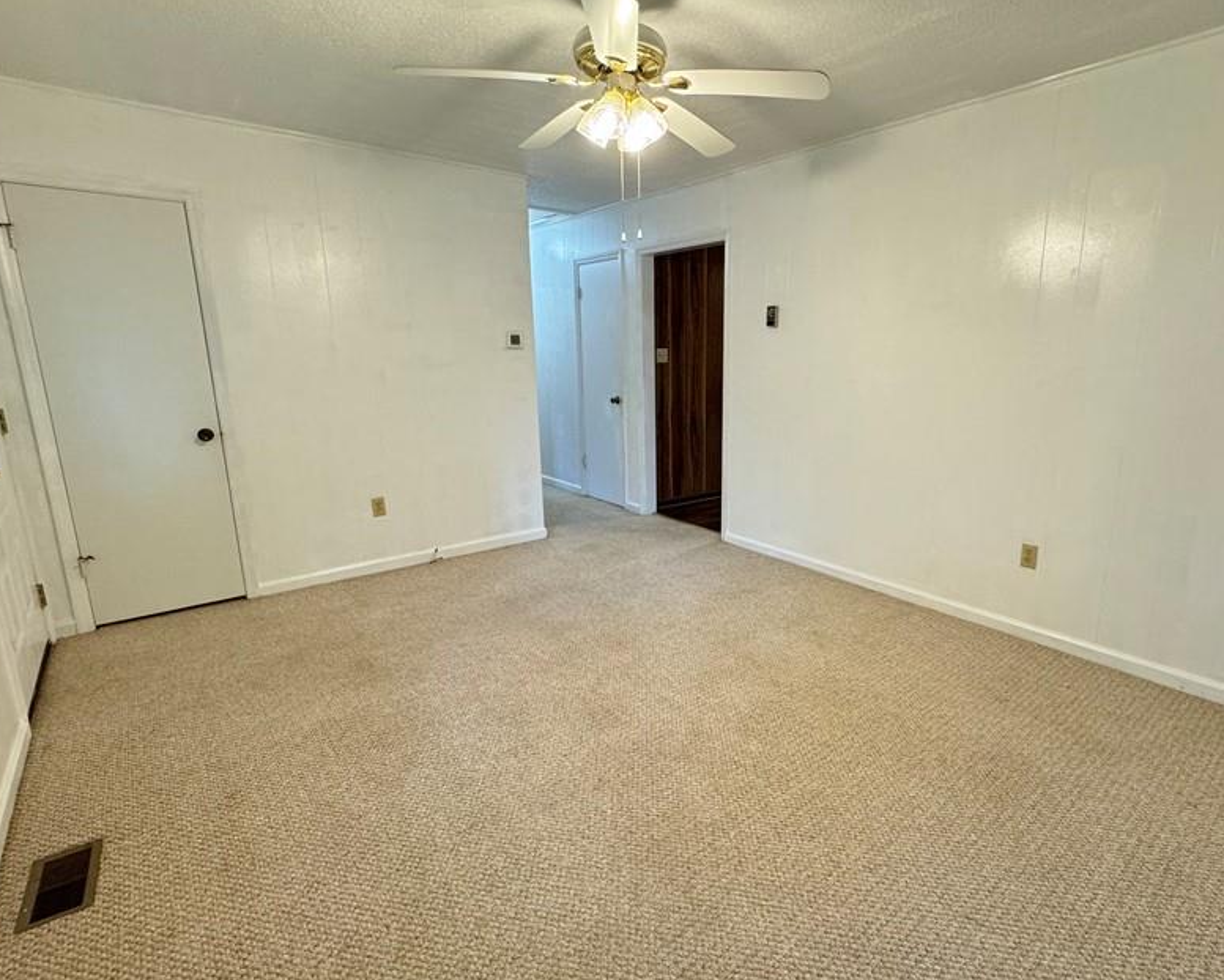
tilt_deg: -13.3
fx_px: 652
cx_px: 707
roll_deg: -0.2
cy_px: 490
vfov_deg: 73.8
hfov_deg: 85.7
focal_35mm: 18
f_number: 2.2
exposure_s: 1/60
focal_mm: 2.22
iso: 250
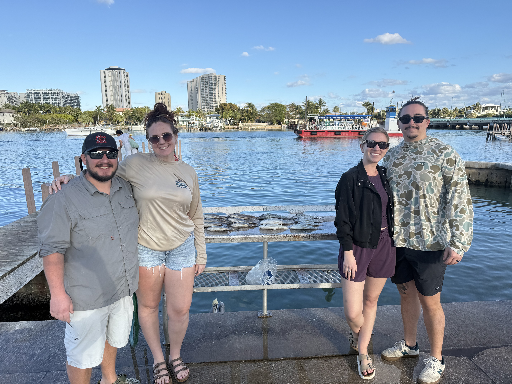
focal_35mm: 24
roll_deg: +0.1
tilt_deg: -9.5
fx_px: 355
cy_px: 192
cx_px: 256
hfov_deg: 71.6
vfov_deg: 56.8
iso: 80
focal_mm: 6.76
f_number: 1.78
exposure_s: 1/2370
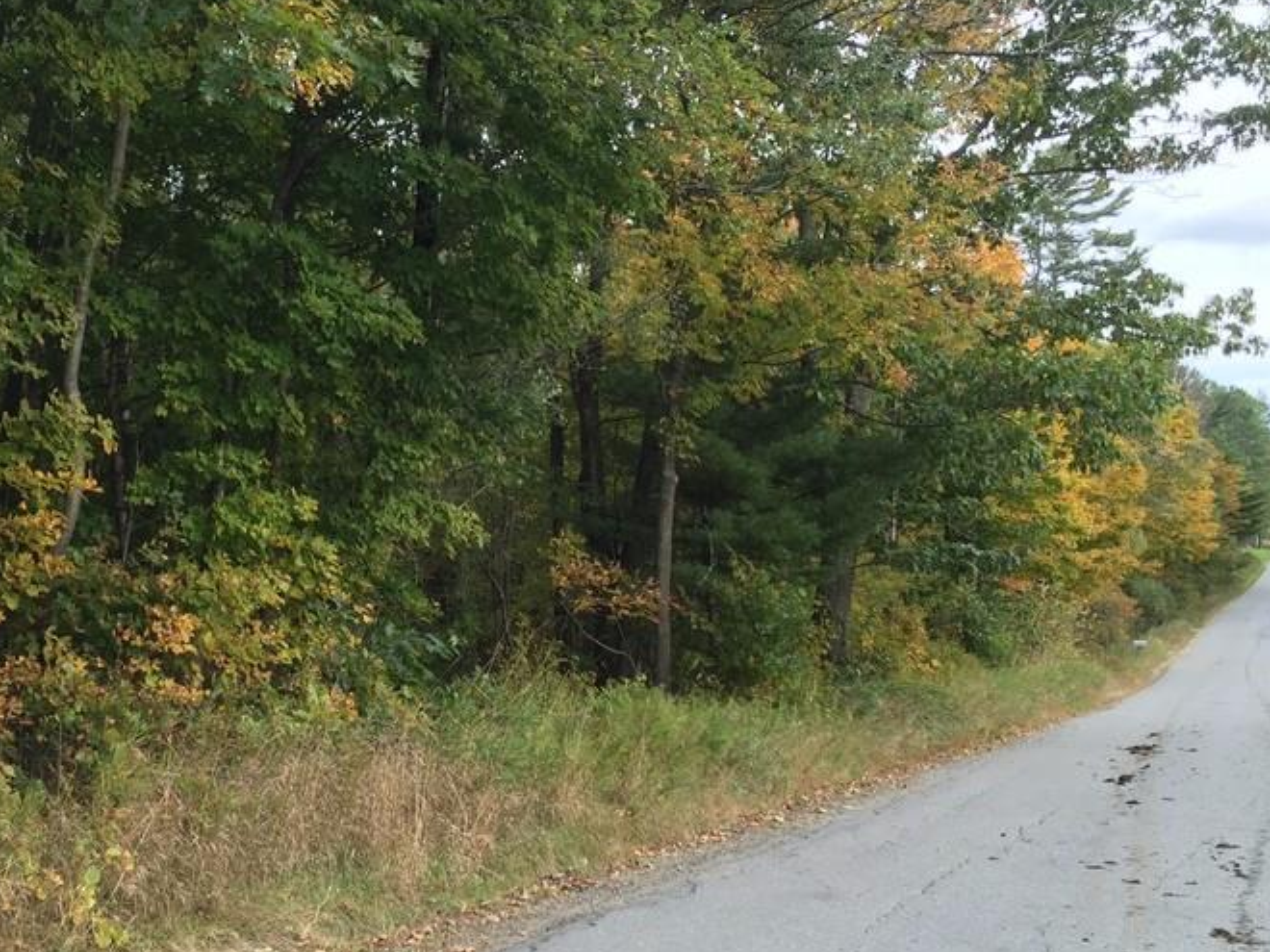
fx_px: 1651
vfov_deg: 32.2
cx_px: 444
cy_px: 502
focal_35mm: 45
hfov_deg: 41.6
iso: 32
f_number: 2.2
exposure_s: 1/215
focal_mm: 4.15
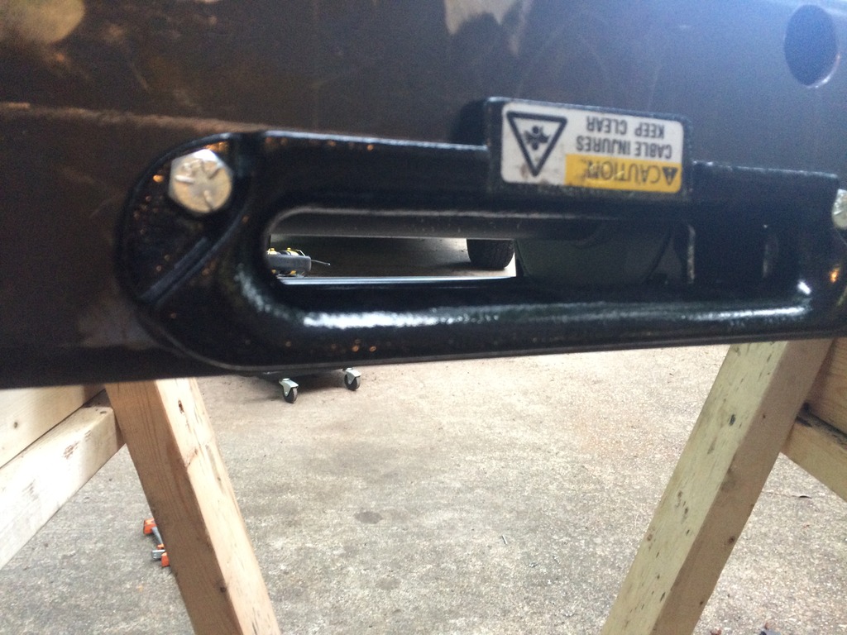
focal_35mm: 29
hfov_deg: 61.7
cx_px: 424
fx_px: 710
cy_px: 318
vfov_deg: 48.2
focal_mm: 4.15
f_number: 2.2
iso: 250
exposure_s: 1/15
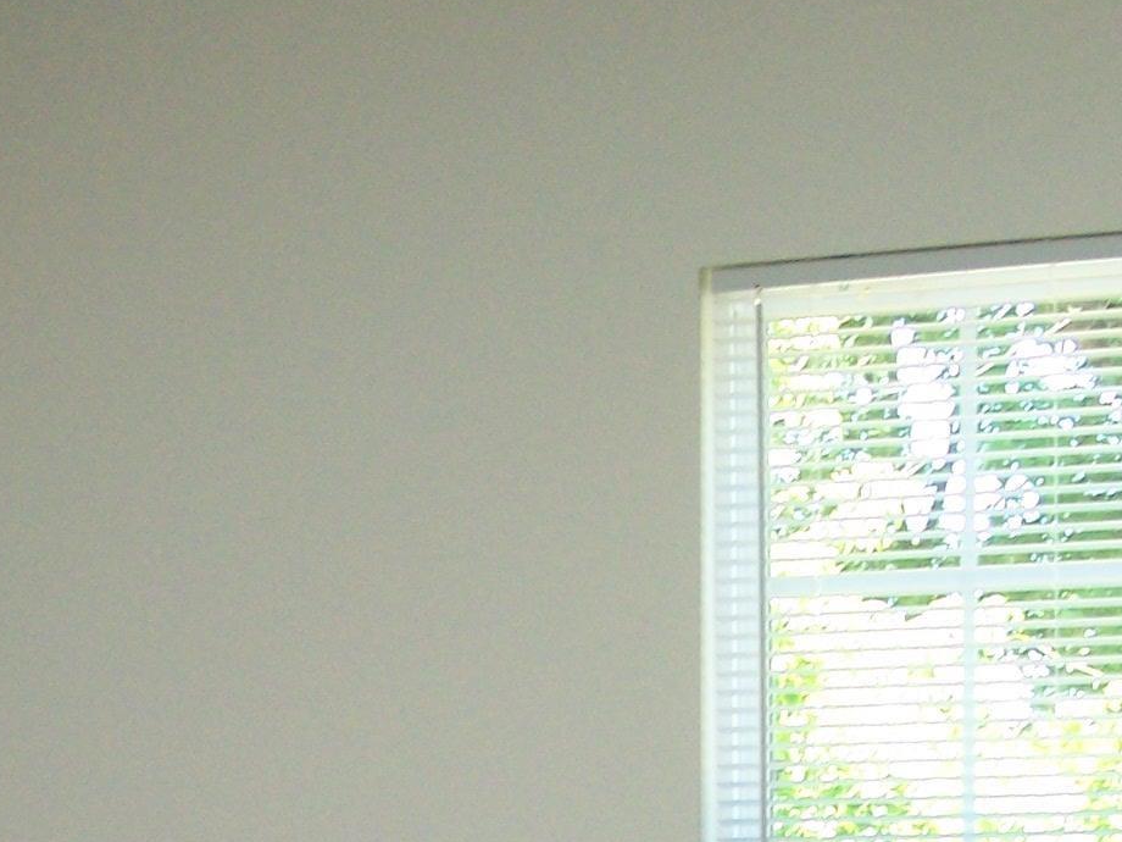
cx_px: 449
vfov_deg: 12.2
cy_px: 1147
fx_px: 3792
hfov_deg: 16.8
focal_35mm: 117
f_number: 2.8
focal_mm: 6.3
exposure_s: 1/60
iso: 160
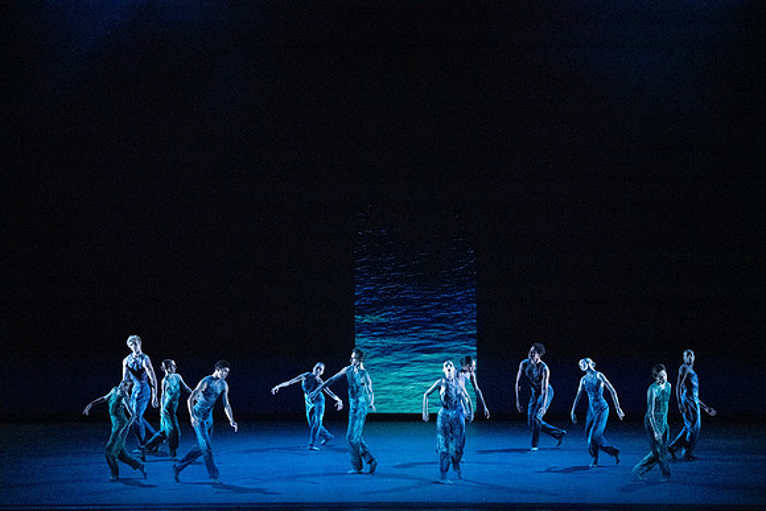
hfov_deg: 14.5
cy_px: 256
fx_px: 3001
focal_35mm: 141
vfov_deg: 9.7
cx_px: 383
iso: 25600
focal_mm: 141
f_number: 5.6
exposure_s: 1/400
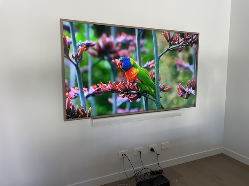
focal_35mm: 26
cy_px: 93
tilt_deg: -6.3
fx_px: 187
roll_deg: +0.0
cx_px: 124
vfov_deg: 53.1
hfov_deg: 67.3
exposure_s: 1/120
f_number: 1.6
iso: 64
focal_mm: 4.2
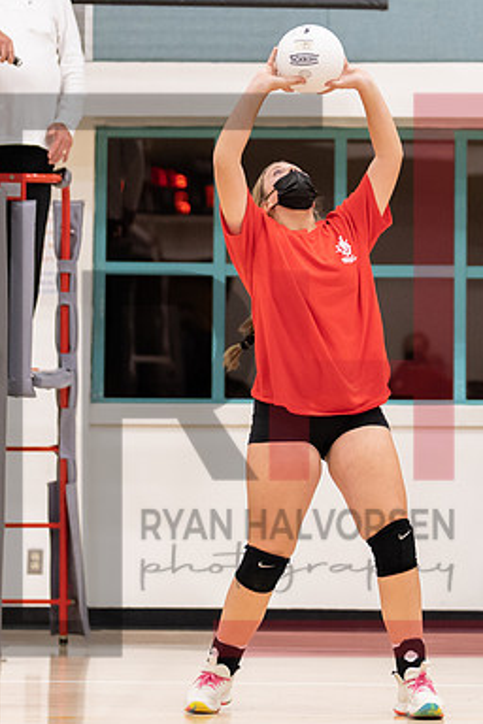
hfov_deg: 7.8
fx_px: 3542
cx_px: 368
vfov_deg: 11.6
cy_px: 121
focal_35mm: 176
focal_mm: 50
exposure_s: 1/1600
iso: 1000
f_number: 1.2
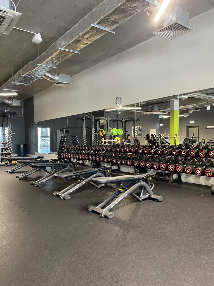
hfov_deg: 53.1
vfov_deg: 67.3
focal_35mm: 26
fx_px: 214
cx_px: 107
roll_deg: +0.9
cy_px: 143
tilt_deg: -1.0
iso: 320
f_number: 1.8
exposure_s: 1/50
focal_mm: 4.25
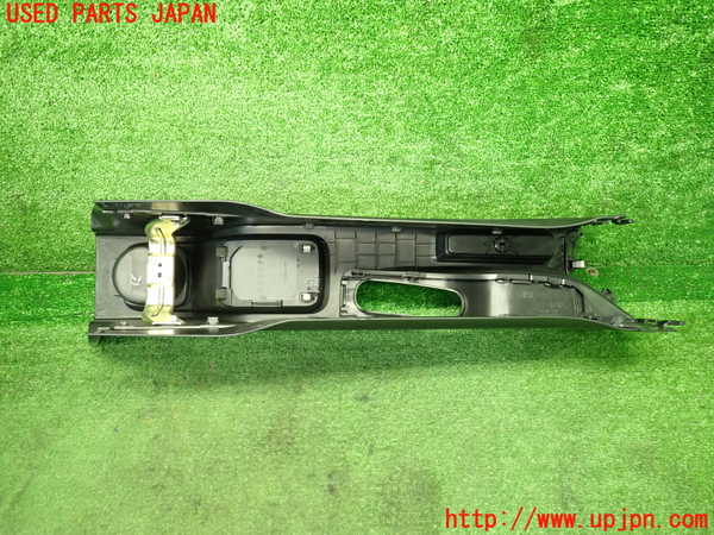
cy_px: 268
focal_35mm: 25
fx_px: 516
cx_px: 357
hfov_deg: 69.4
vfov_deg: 54.9
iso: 400
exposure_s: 1/30
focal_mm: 4.5
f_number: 2
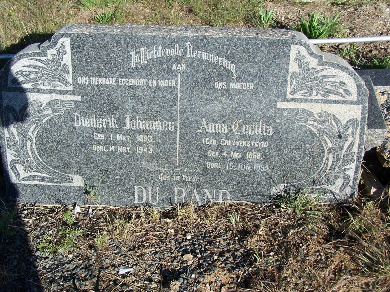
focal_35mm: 43
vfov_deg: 33.6
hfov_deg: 43.9
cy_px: 146
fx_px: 484
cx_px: 195
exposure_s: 1/500
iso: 80
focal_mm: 7.1
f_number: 4
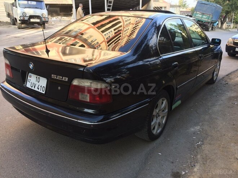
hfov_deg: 61.7
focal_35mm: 29
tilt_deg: -21.1
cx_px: 119
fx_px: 199
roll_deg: -1.2
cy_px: 89
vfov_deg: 48.2
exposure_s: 1/119
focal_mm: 4.15
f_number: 2.2
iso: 32
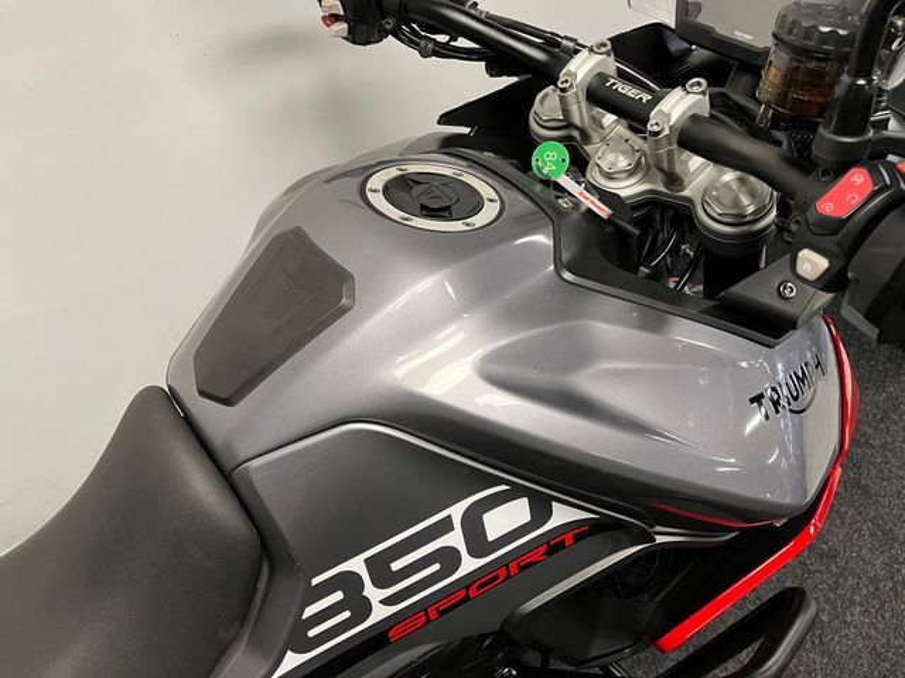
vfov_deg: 53.1
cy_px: 339
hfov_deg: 67.3
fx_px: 680
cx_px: 452
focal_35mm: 26
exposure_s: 1/50
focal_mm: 5.1
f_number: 1.6
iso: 125
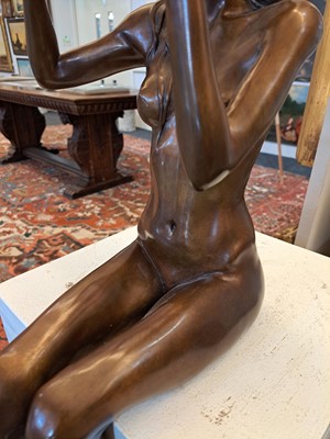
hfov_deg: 56.8
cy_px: 220
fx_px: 305
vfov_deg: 71.6
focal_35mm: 24
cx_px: 165
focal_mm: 5.23
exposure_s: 1/50
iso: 160
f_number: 1.8
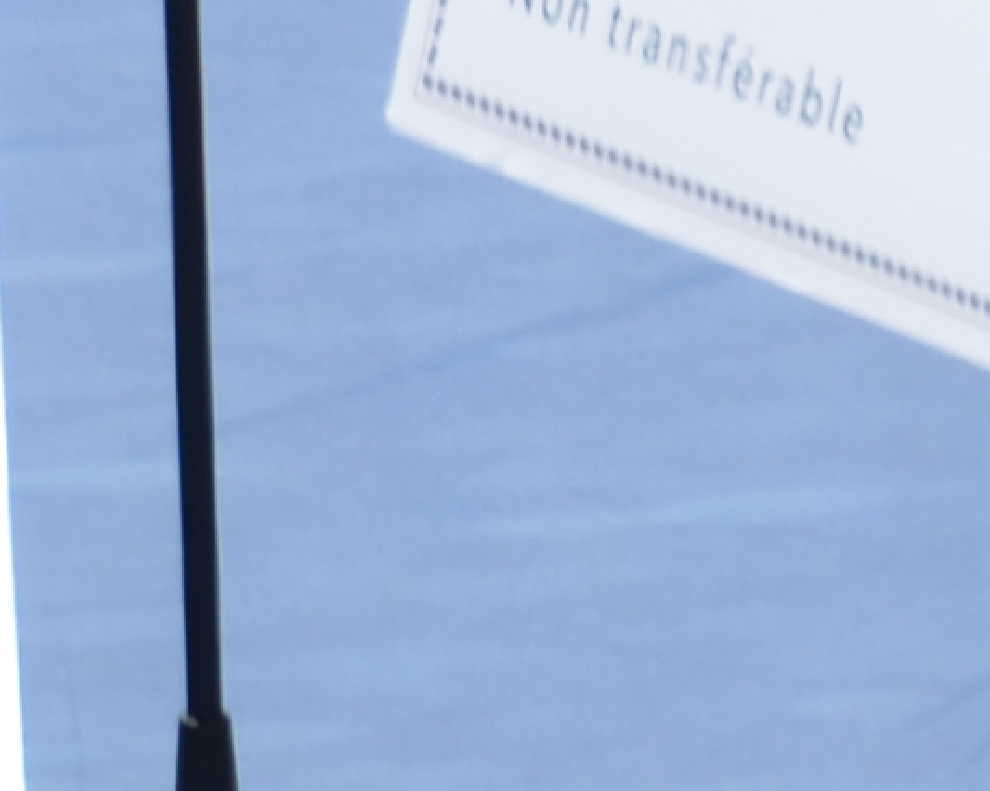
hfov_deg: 0.5
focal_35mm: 3899
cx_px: 509
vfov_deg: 0.4
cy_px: -657
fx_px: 114200
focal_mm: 300
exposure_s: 1/320
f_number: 5.6
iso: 100
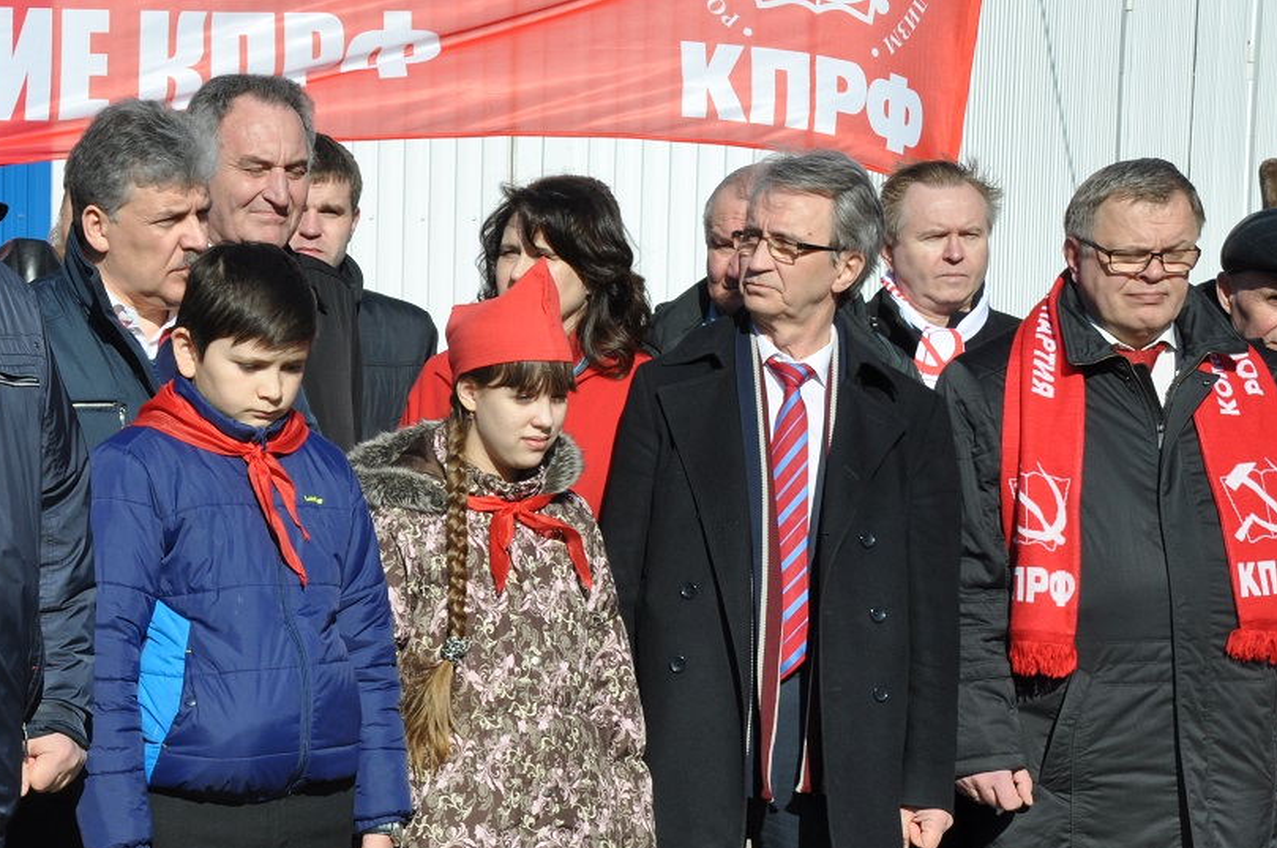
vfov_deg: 13.0
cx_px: 266
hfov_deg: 19.3
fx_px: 3719
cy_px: 511
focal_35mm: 105
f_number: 14
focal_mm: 44
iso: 200
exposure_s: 1/200
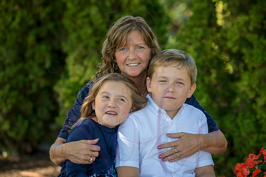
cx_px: 142
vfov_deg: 10.1
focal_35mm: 136
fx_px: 1005
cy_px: 92
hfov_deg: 15.1
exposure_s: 1/400
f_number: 4
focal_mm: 120
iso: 400
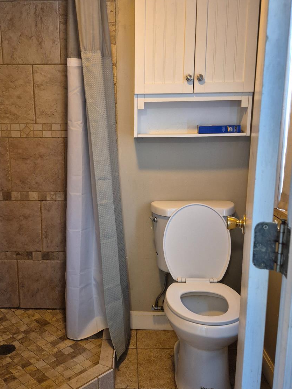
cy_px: 192
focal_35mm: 31
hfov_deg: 45.3
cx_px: 122
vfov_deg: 58.3
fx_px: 349
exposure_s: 1/60
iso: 640
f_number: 1.8
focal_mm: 5.4
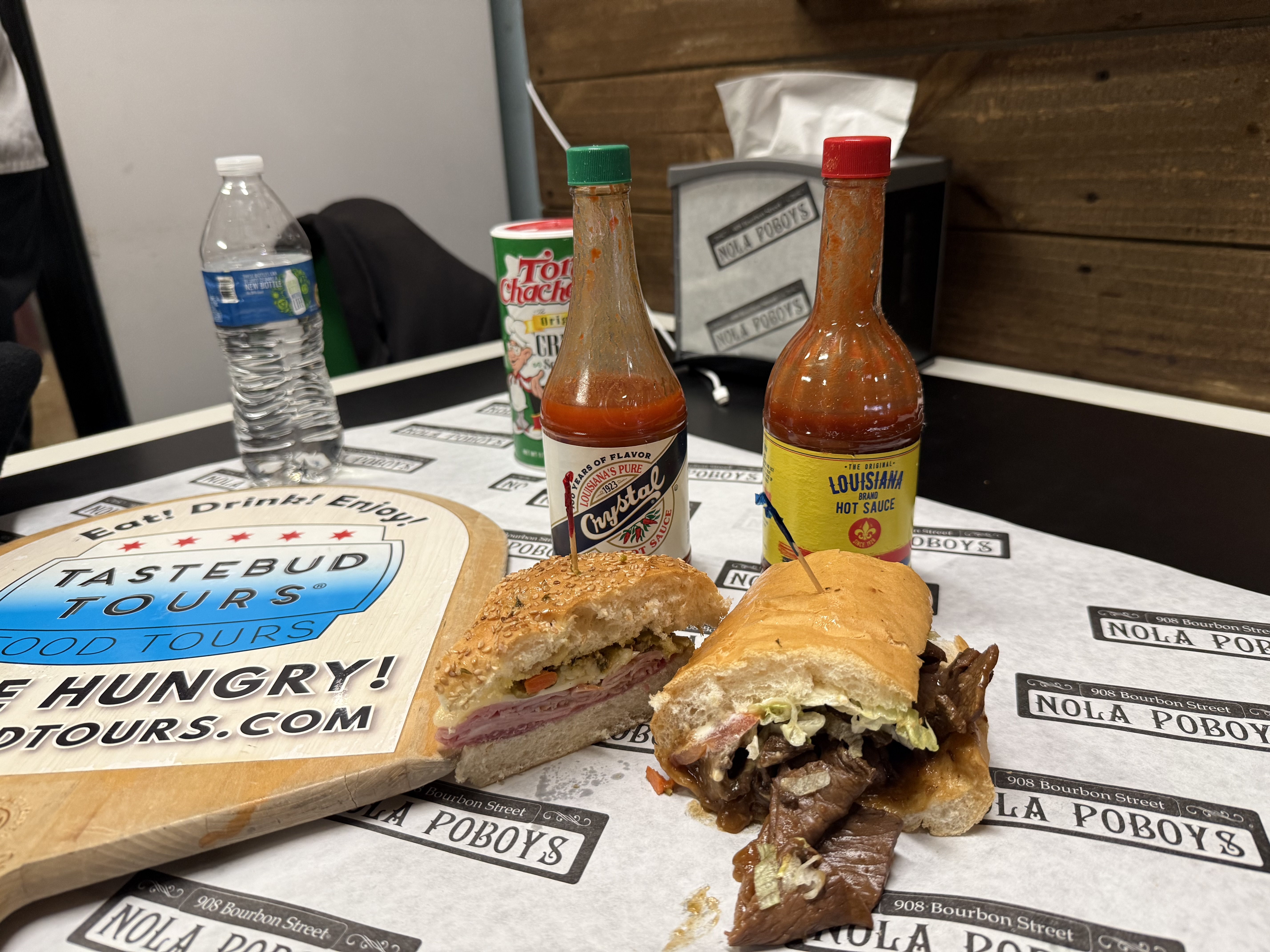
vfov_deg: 56.8
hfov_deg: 71.6
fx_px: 881
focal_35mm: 24
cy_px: 476
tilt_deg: -20.7
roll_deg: +2.6
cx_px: 635
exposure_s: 1/60
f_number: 1.78
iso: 200
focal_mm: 6.76
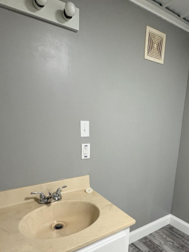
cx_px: 115
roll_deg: -1.8
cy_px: 164
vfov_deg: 69.9
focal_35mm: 24
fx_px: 175
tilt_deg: -13.7
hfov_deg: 56.4
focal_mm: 2.22
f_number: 2.2
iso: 160
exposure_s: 1/60
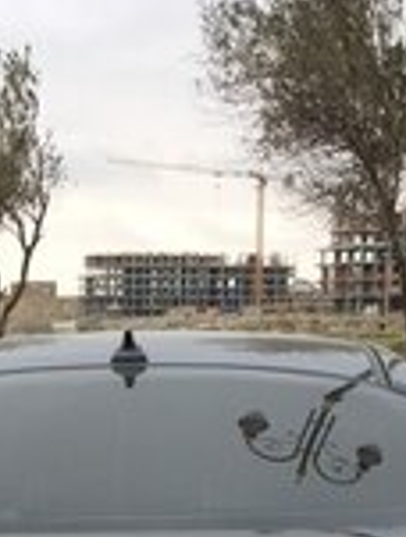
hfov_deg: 15.6
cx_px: 142
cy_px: 814
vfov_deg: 18.2
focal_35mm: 95
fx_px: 1479
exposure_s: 1/100
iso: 25
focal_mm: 4.15
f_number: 2.2
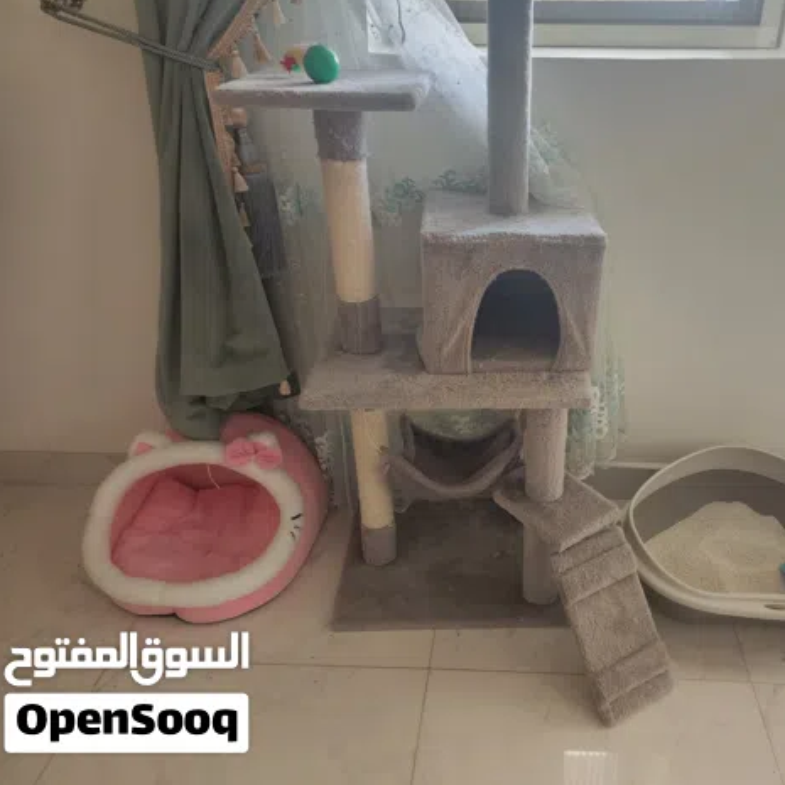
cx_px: 503
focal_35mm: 28
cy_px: 388
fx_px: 718
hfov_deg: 56.4
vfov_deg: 57.3
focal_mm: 6.4
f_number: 1.8
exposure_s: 1/100
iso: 800
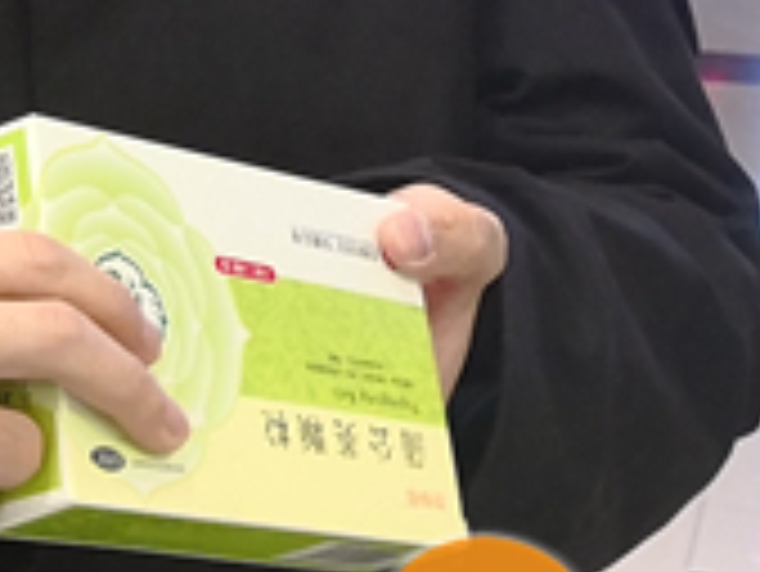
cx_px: -220
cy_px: -414
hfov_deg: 14.7
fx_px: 2812
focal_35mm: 128
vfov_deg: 10.9
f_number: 1.6
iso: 250
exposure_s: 1/100
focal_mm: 3.95
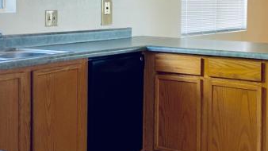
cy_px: 31
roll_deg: -1.2
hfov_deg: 31.3
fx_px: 476
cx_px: 165
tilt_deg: -1.7
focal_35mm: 67
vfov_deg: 17.8
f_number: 1.8
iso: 160
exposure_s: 1/60
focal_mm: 4.25
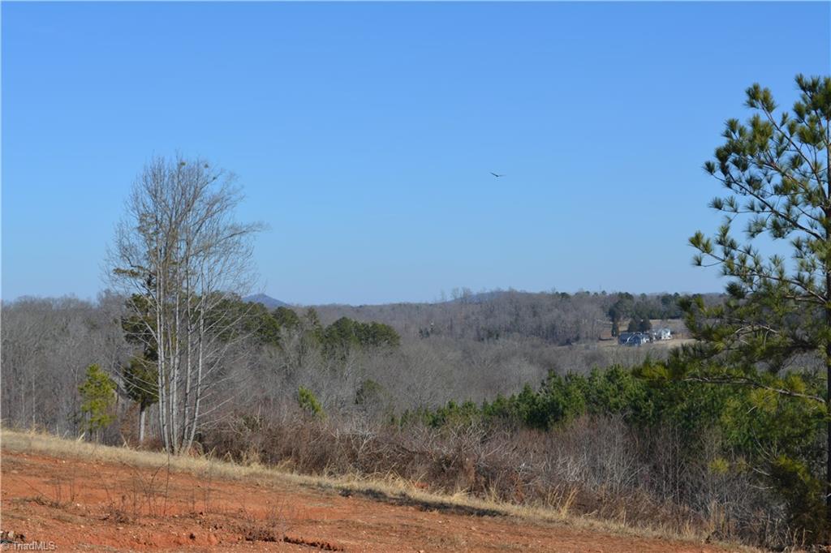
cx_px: 416
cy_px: 276
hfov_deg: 31.9
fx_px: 1454
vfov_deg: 21.6
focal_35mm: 63
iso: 100
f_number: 8
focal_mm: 42
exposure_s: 1/250
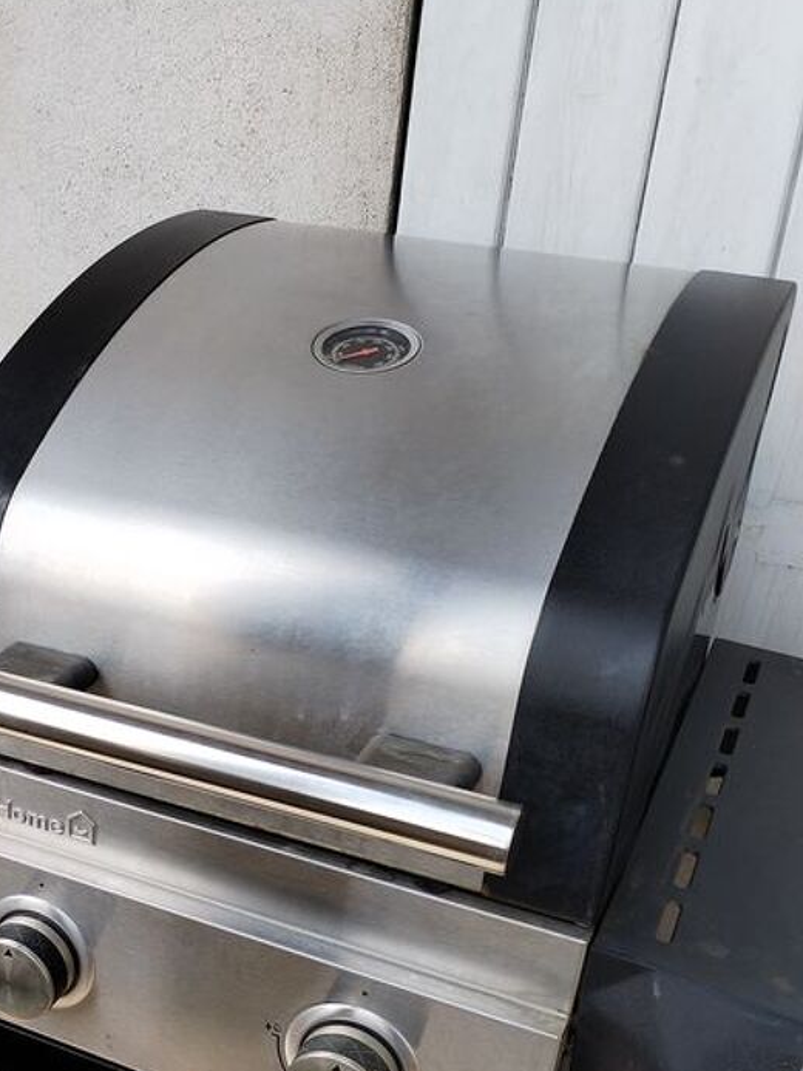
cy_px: 740
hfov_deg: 27.8
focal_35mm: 50
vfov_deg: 37.6
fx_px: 1546
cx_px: 45
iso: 100
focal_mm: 4.75
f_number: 1.8
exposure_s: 1/306
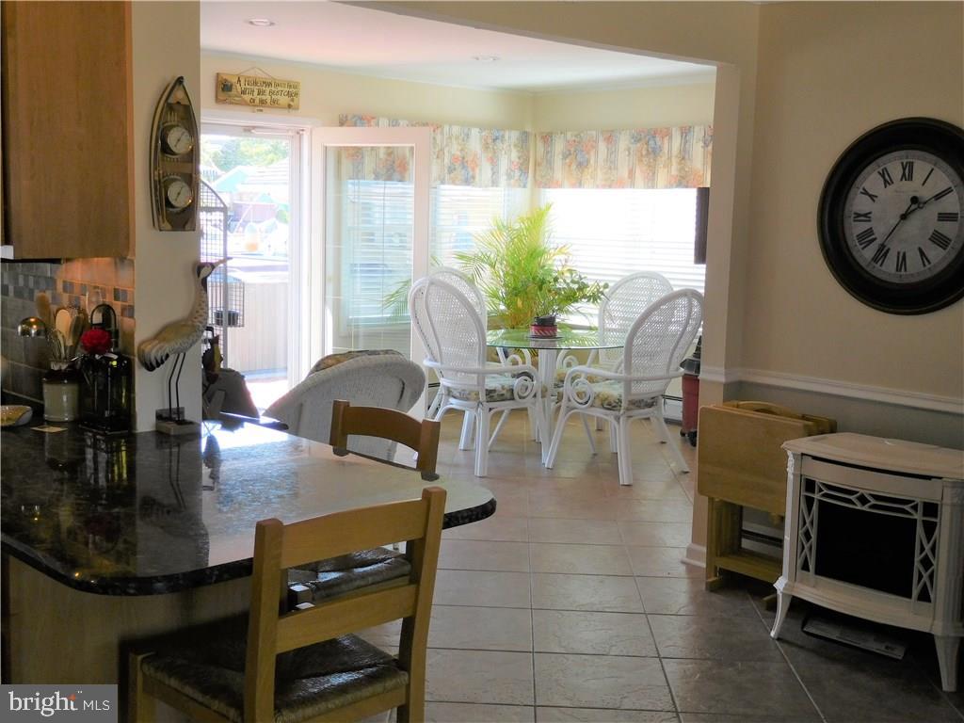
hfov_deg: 46.8
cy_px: 362
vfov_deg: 36.0
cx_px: 482
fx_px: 1114
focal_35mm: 40
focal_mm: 7.1
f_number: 3.9
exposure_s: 1/100
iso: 125
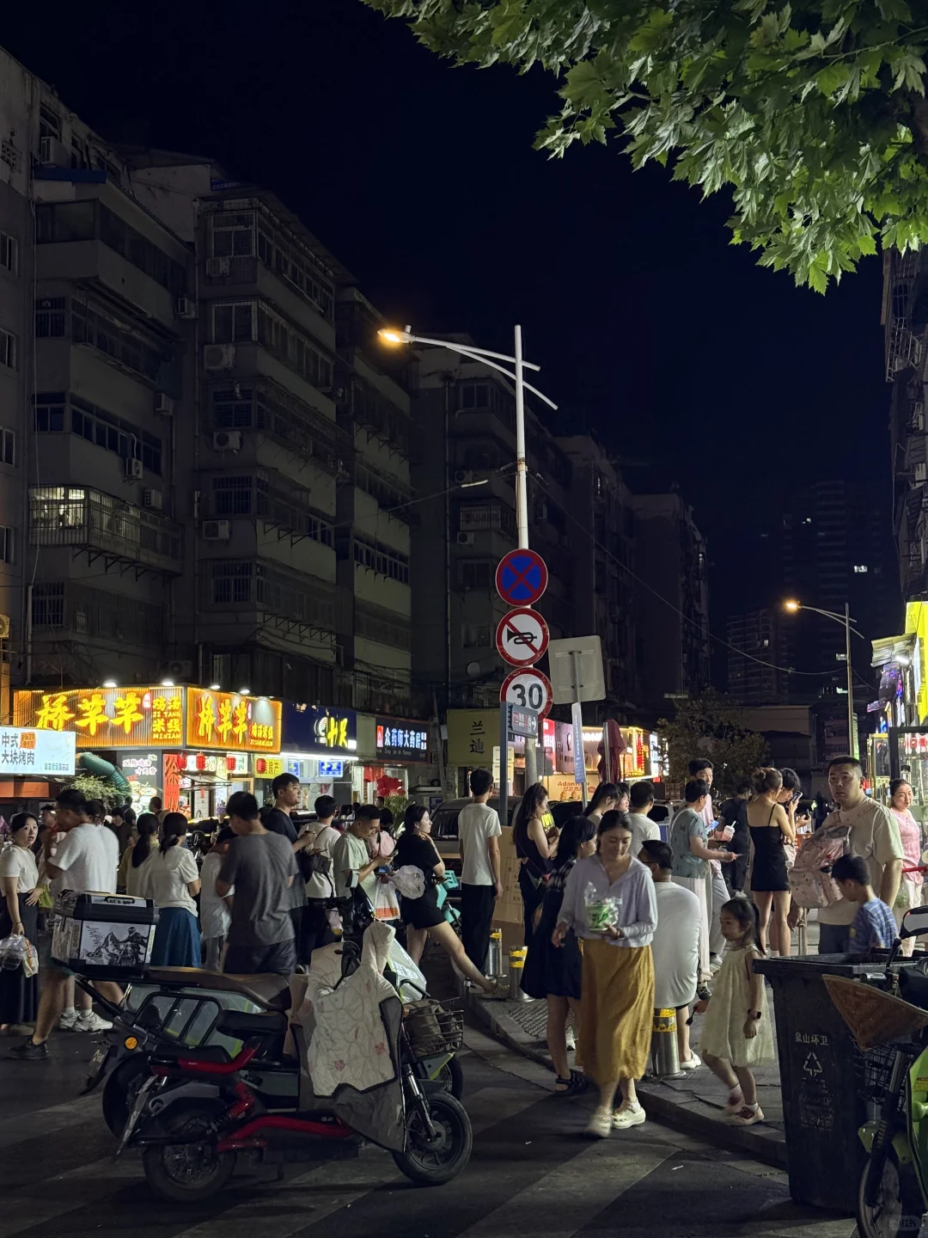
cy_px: 619
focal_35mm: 48
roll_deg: -0.2
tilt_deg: +6.9
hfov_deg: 30.3
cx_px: 464
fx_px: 1716
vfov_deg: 39.7
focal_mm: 6.76
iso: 200
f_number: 1.78
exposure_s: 1/50
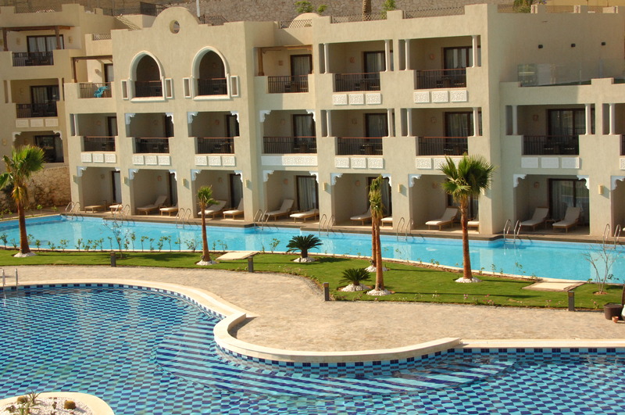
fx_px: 1144
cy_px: 208
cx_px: 312
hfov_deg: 30.6
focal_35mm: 66
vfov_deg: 20.6
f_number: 12
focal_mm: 44
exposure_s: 1/640
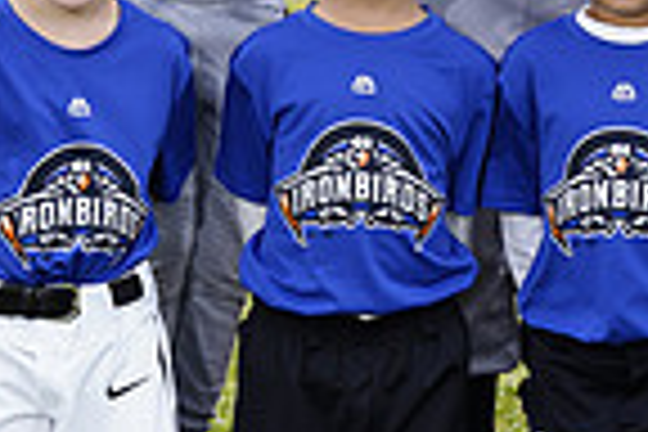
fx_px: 6659
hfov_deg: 5.6
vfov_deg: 3.7
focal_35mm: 370
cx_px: 454
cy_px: -326
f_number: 4.5
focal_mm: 92
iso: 100
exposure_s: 1/250
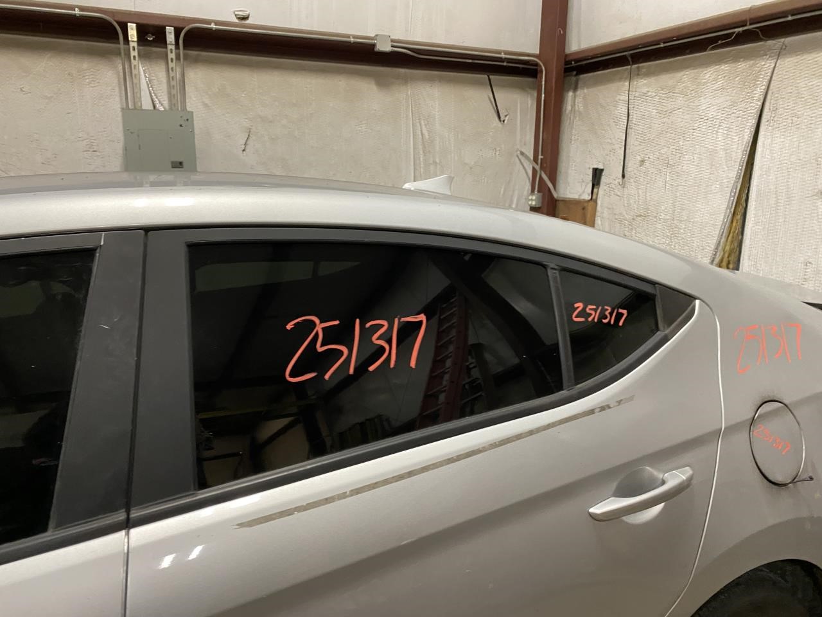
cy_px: 308
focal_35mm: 26
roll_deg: +1.9
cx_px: 411
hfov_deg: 67.3
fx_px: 617
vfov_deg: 53.1
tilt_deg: -6.8
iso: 250
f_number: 1.8
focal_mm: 4.25
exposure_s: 1/60
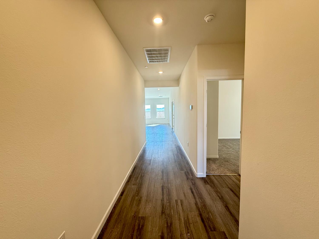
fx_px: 129
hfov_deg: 102.1
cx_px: 160
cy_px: 120
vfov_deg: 85.7
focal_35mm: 14
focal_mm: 2.22
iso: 250
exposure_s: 1/120
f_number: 2.2
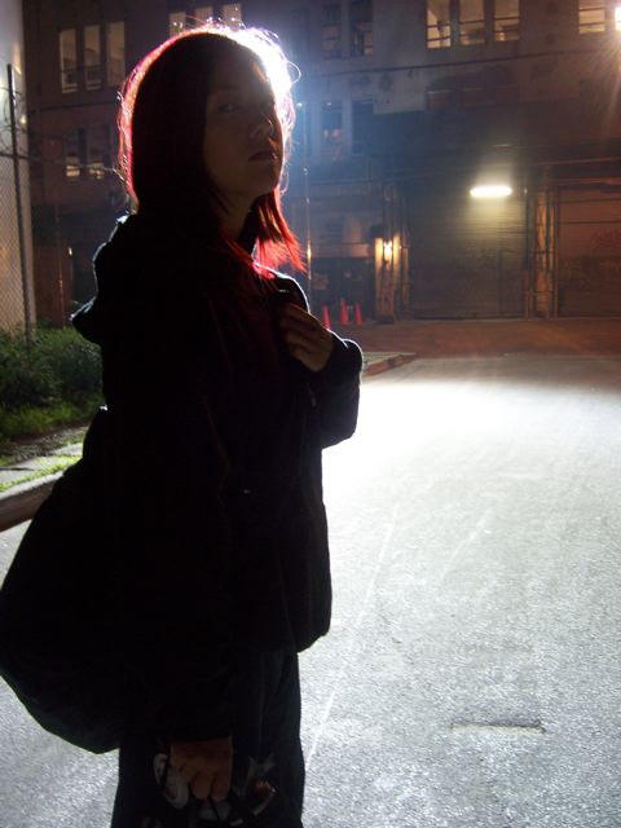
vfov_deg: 51.4
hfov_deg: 39.7
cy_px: 414
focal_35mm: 36
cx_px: 310
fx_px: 861
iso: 160
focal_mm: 6.2
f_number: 2.8
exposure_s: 1/8
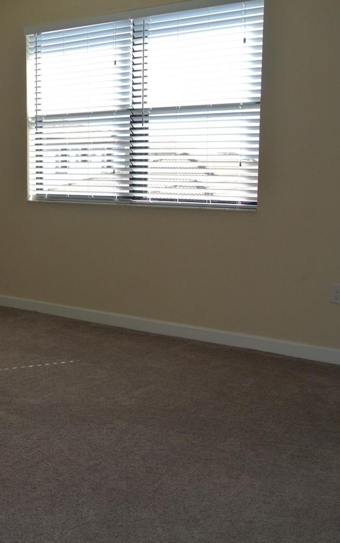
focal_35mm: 42
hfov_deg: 29.2
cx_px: 25
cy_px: 272
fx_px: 622
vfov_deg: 47.2
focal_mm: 10
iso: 200
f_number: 6.3
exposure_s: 1/60
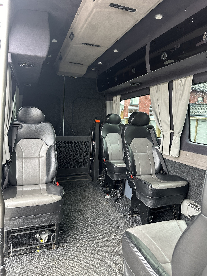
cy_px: 138
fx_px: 191
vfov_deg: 71.6
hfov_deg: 56.8
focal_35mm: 24
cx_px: 104
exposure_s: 1/121
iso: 200
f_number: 1.78
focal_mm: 6.86
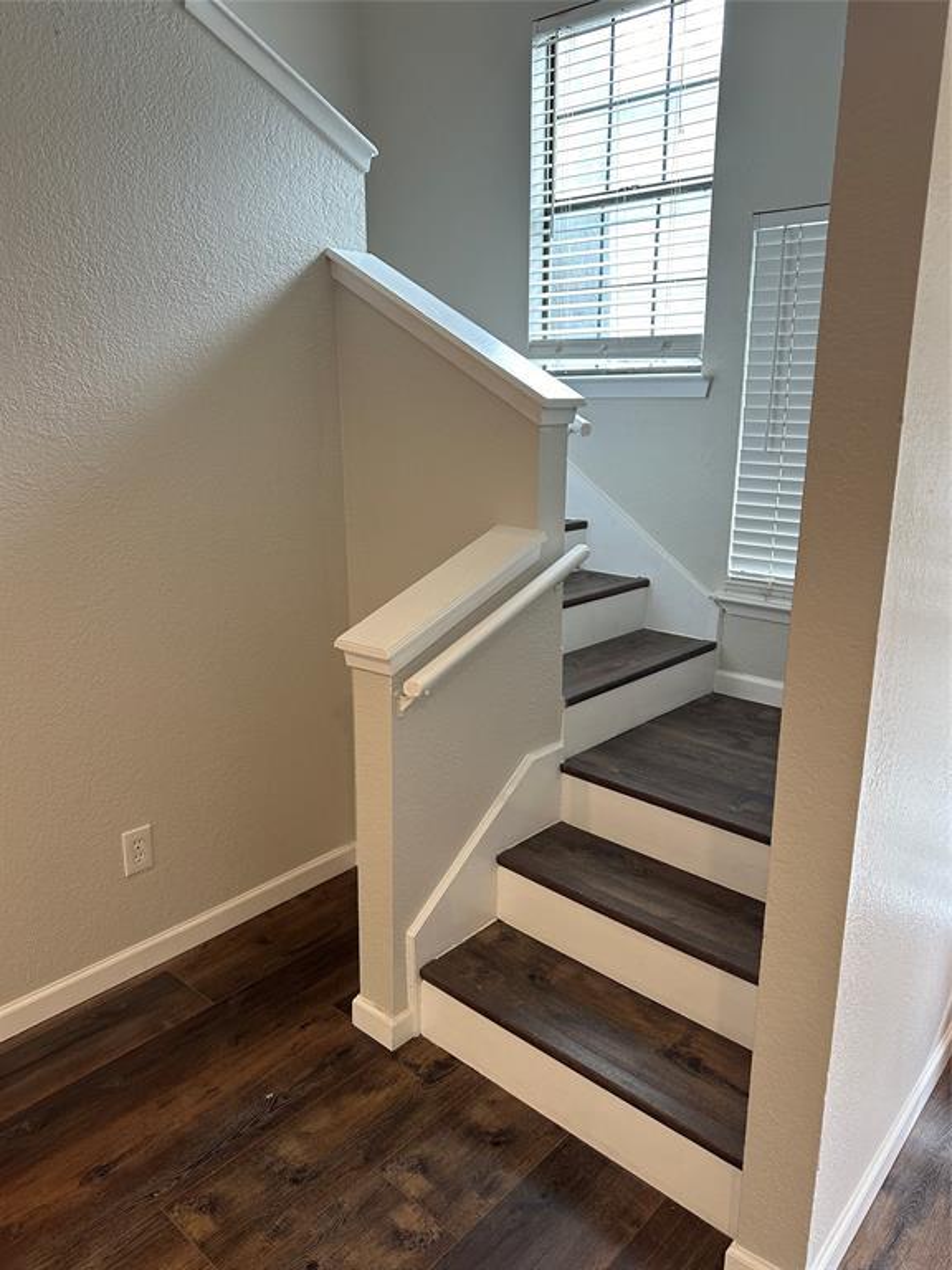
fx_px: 880
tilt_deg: -9.5
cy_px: 635
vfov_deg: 71.6
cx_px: 476
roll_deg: -0.3
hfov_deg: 56.8
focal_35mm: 24
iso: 160
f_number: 1.78
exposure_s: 1/120
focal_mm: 6.86
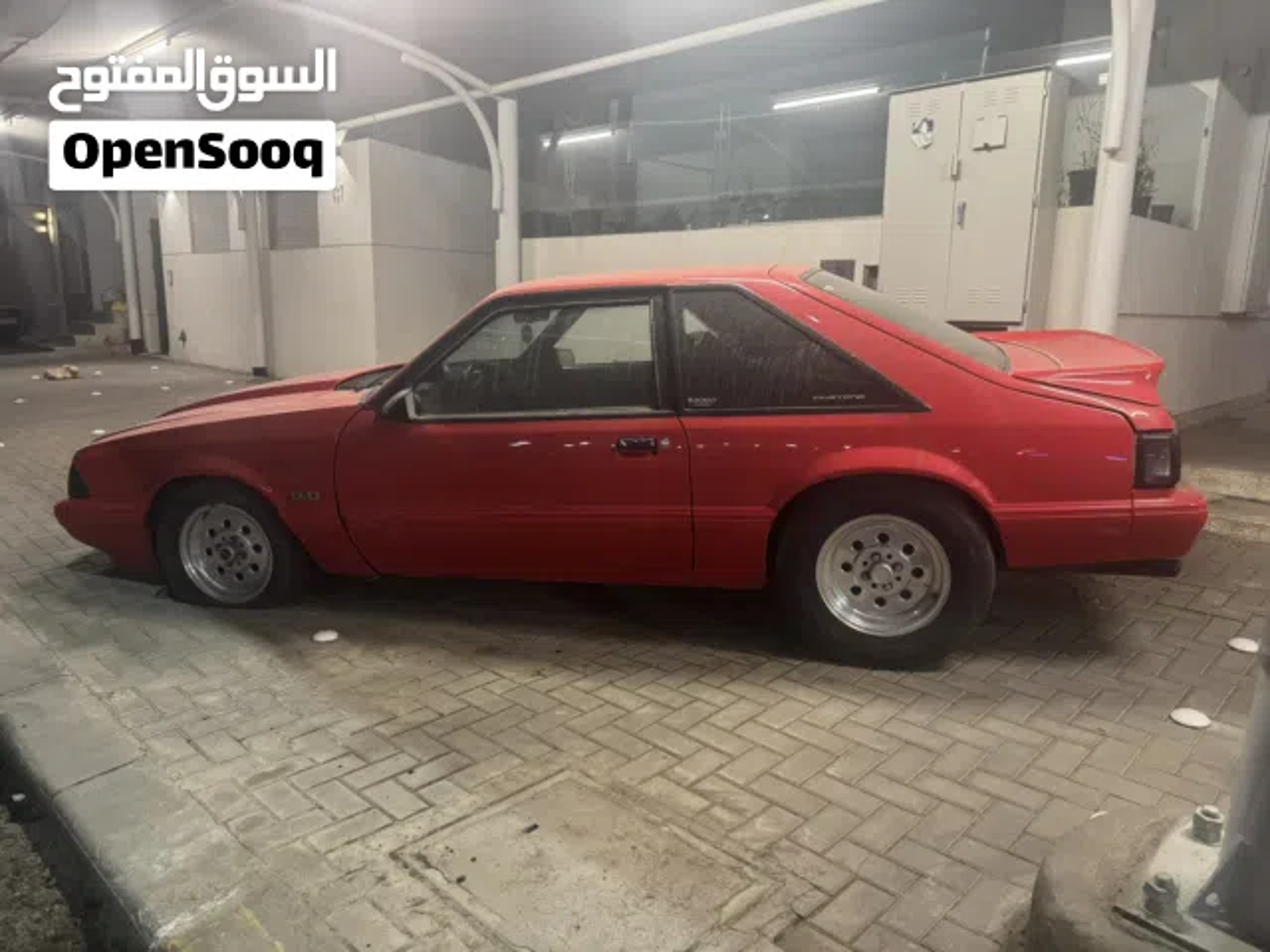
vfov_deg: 56.8
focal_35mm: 24
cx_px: 635
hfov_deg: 71.6
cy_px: 476
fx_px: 881
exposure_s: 1/50
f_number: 1.78
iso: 500
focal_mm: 6.76
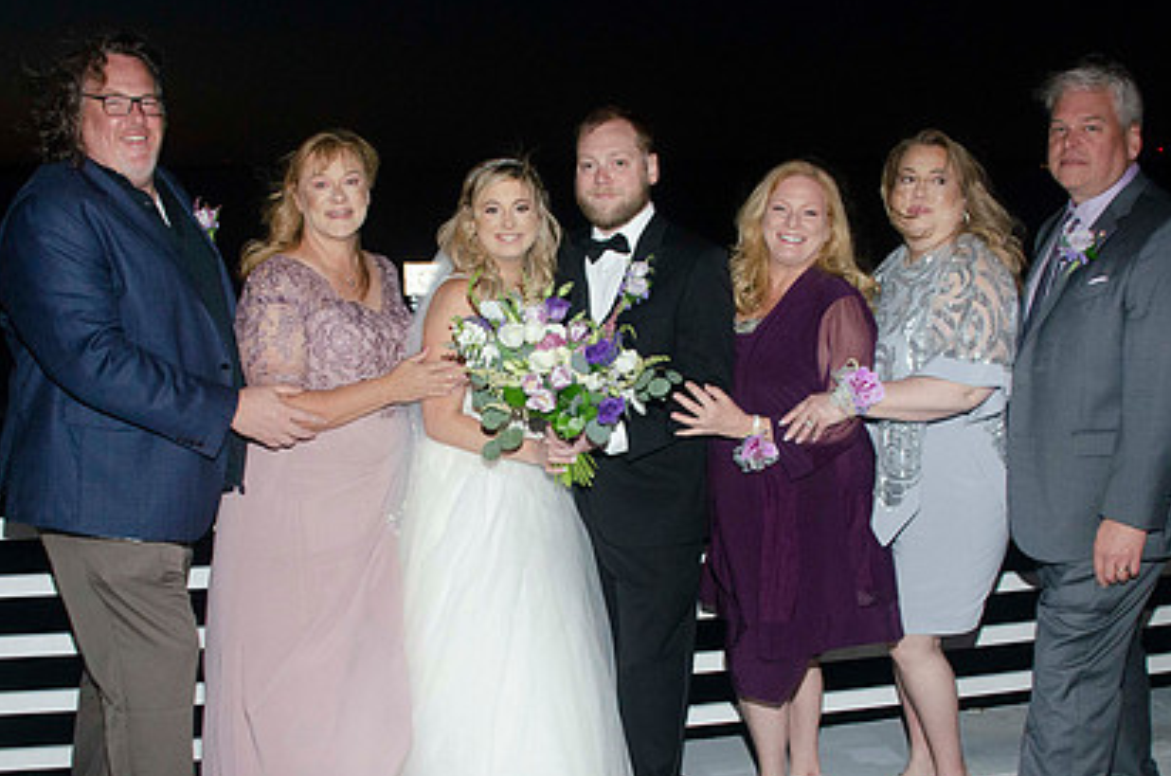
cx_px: 591
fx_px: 1234
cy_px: 455
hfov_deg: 50.8
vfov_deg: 34.8
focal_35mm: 38
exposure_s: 1/80
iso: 800
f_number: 5.6
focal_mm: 18
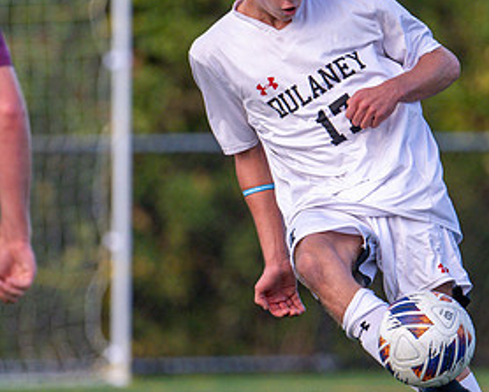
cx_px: 319
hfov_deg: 1.9
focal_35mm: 1043
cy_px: 148
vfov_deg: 1.5
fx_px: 15111
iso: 1250
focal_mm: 400
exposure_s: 1/2500
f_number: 4.5
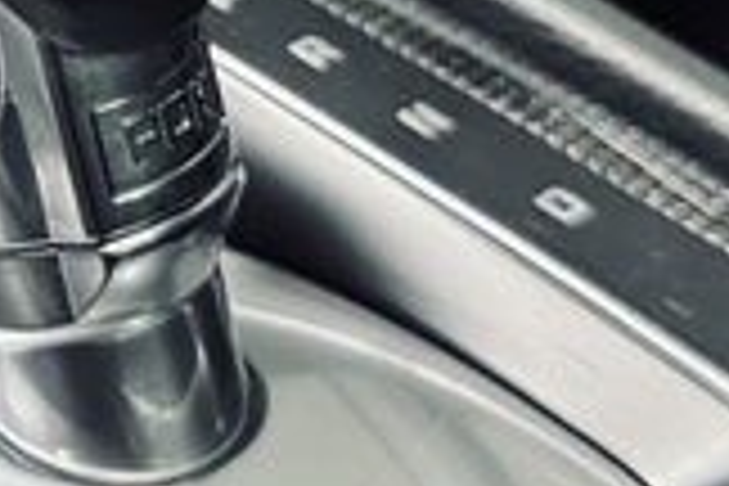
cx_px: -225
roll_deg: +4.4
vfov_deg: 11.2
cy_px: -248
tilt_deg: -21.0
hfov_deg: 16.4
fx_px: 2389
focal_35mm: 118
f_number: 1.78
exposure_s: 1/33
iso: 640
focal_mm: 6.76
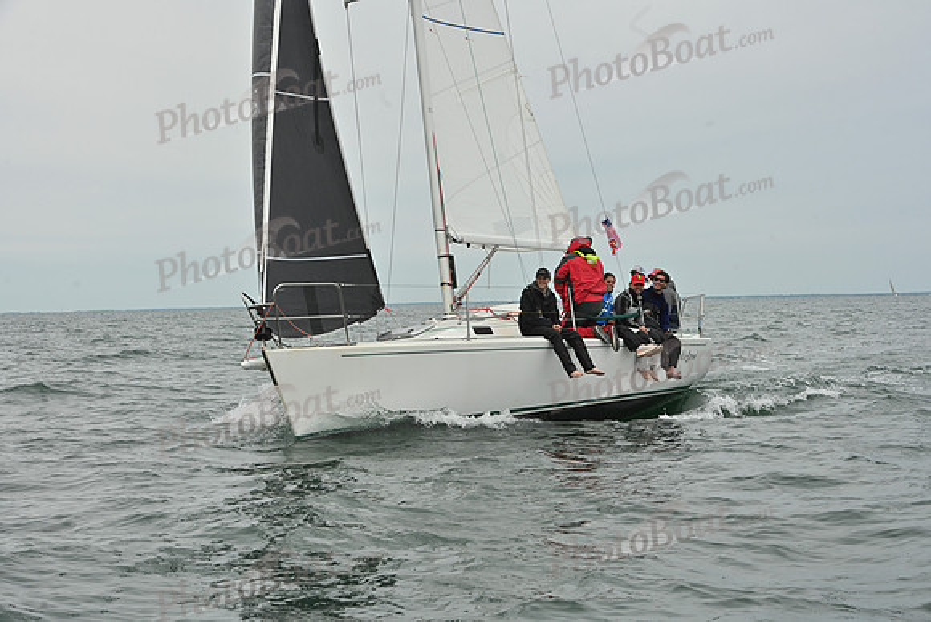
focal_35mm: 78
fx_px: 2018
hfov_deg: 26.0
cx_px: 466
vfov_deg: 17.5
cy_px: 311
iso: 320
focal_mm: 78
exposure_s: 1/1000
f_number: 11
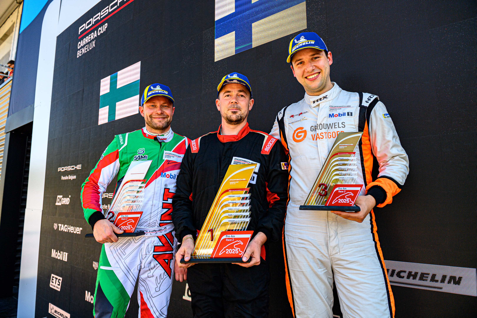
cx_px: 238
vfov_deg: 53.1
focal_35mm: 24
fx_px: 318
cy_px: 159
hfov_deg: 73.7
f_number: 4
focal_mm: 24
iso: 500
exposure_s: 1/2000
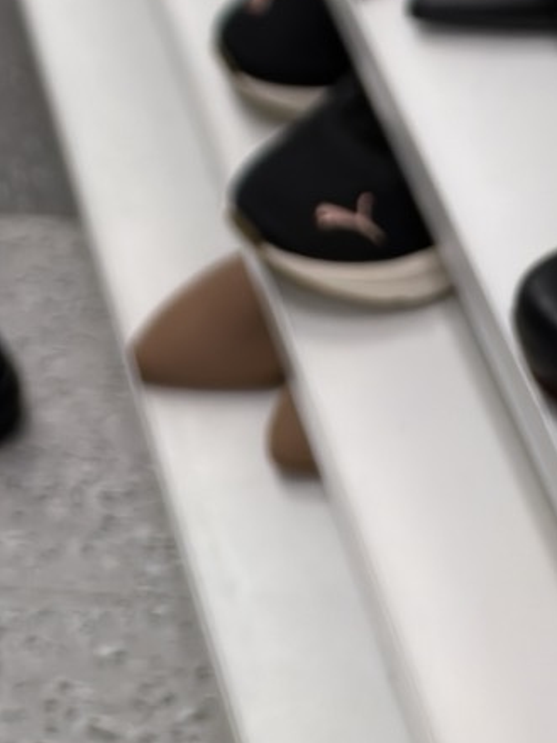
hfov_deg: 12.4
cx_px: -571
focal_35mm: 105
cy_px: -865
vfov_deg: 14.5
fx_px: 2254
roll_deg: -4.0
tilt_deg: -22.7
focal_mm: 6.76
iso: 64
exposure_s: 1/60
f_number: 1.78
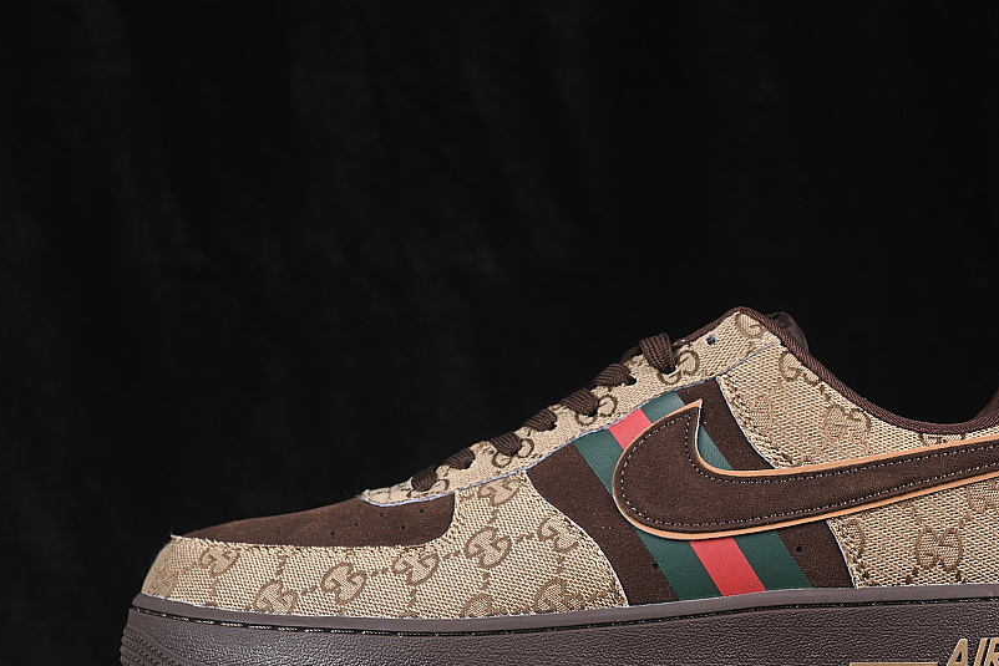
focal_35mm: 101
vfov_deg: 13.5
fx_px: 2803
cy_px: 447
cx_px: 634
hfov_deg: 20.2
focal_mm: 50
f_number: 7.1
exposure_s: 1/60
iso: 160
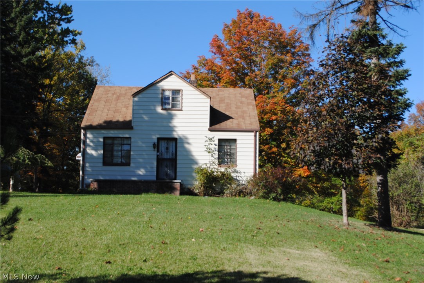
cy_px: 142
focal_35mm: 48
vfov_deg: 28.1
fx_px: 566
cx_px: 212
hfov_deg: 41.1
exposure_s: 1/250
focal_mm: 32
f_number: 8
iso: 100
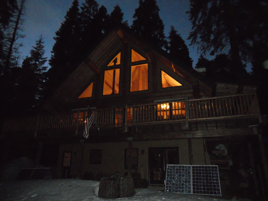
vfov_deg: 51.4
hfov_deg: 65.3
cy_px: 100
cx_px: 134
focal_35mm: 27
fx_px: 209
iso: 1600
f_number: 3.2
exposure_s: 1/25
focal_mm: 4.9
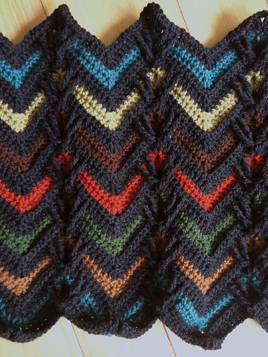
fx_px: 299
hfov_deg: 48.2
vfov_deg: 61.7
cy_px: 178
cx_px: 134
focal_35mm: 29
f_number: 2.2
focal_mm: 4.15
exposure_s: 1/20
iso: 250
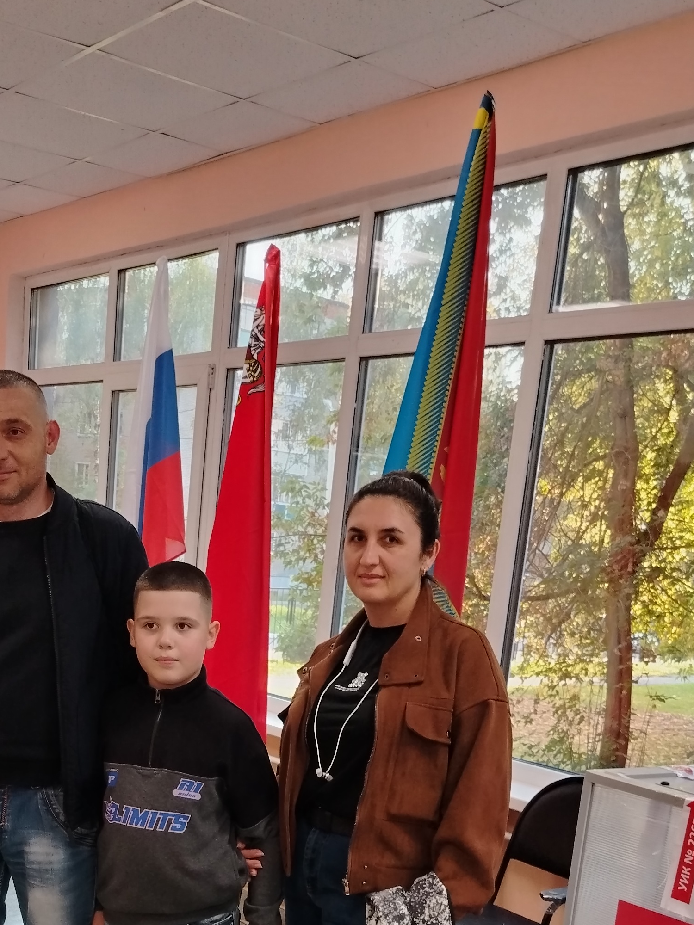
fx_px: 1283
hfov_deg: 30.0
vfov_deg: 37.3
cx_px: 223
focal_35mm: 48
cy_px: 815
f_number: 1.75
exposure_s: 1/50
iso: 356
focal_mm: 5.25
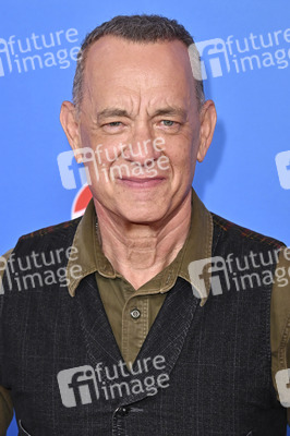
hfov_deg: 12.8
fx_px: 1295
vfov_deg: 19.1
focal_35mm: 107
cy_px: 218
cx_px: 145
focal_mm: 107
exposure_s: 1/250
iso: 1250
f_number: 6.3
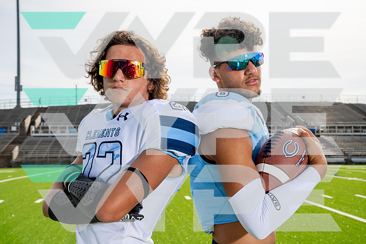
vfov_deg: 28.1
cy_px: 122
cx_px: 183
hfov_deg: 41.1
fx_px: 488
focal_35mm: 48
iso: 100
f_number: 8
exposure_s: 1/250
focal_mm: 48
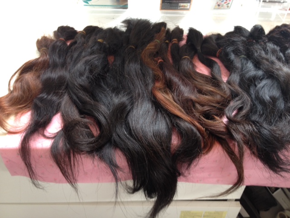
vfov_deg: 40.7
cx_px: 145
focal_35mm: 35
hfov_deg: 52.6
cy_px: 109
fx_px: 293
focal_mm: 4.28
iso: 80
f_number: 2.4
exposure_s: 1/20
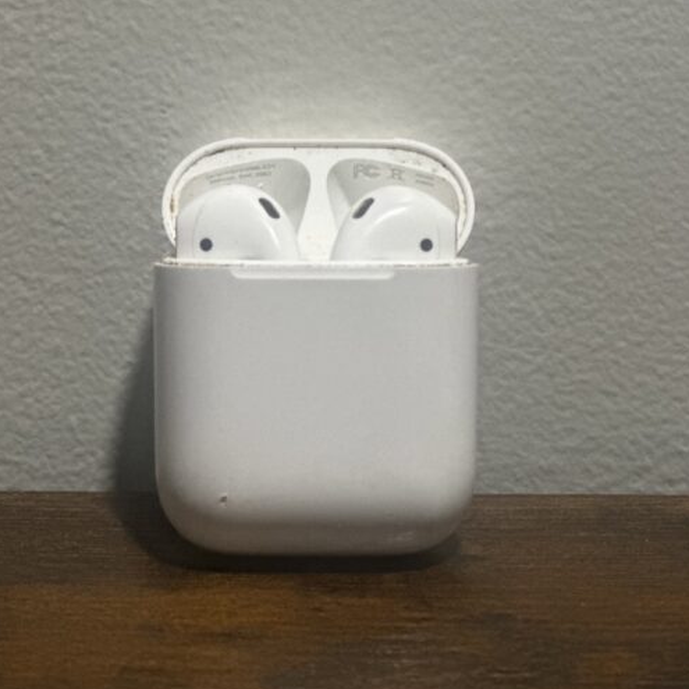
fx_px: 2477
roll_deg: +0.0
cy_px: 196
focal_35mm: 110
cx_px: 344
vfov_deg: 15.8
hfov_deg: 15.8
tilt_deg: -14.2
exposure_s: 1/36
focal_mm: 9
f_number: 2.8
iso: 400
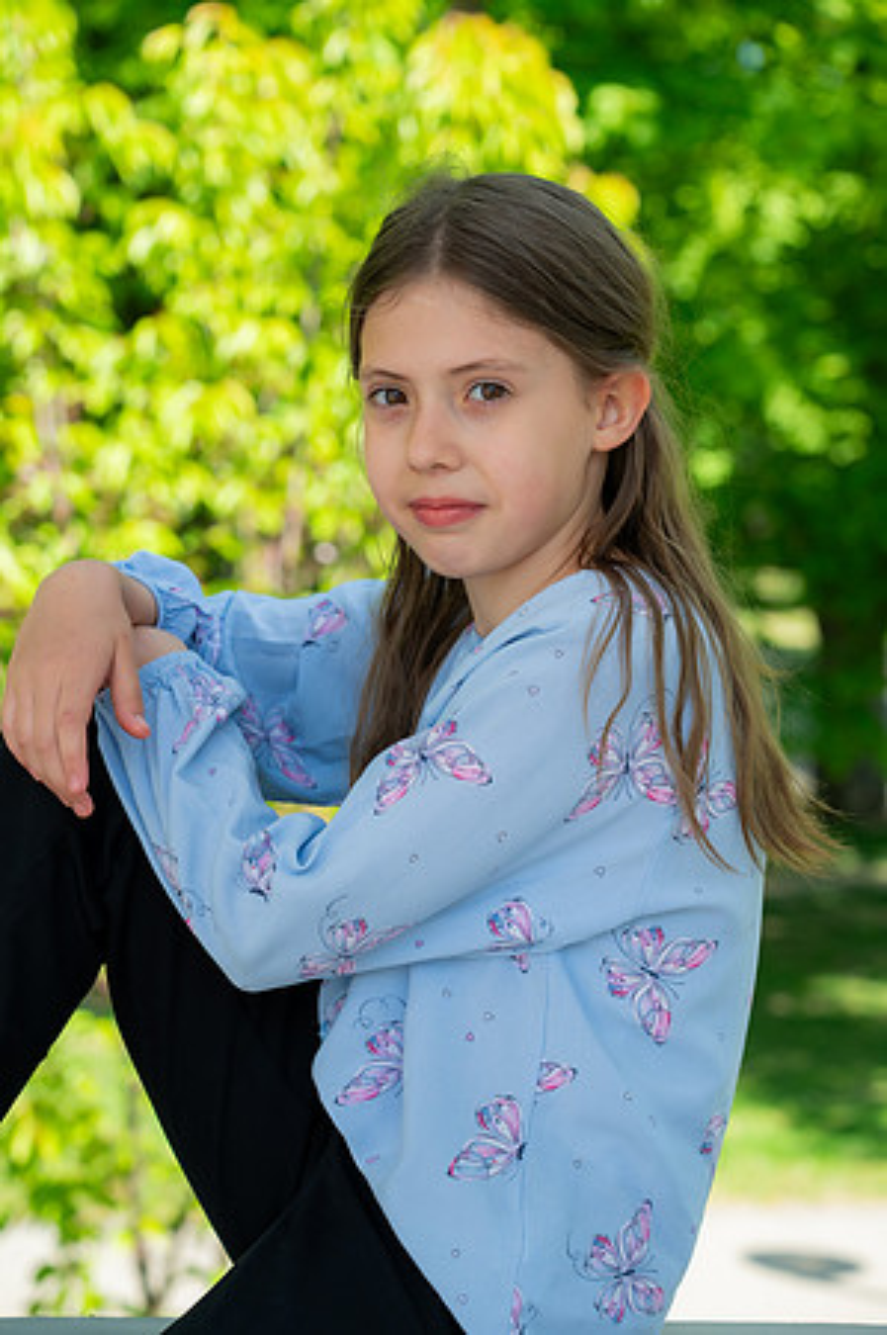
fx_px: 2778
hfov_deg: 18.1
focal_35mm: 75
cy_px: 668
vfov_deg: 27.0
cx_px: 444
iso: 400
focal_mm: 75
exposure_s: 1/400
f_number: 5
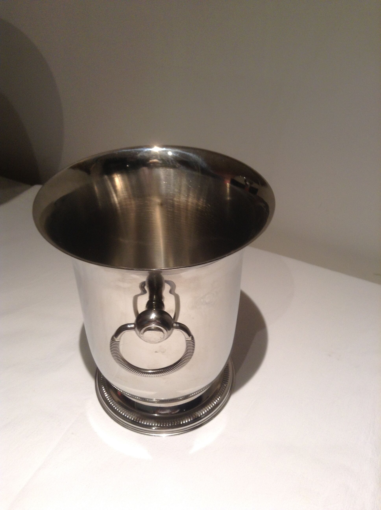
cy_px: 255
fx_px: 486
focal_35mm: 33
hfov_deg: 42.8
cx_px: 190
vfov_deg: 55.4
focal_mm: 3.3
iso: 40
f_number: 2.4
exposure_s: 1/24
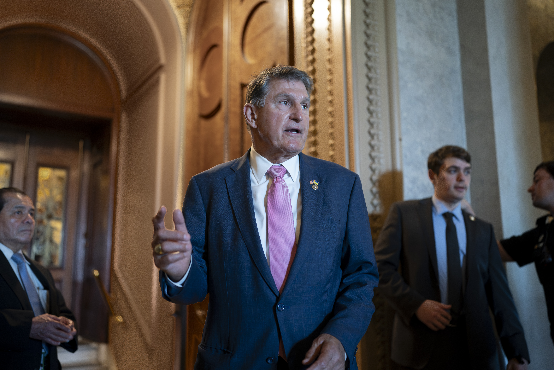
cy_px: 185
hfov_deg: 54.4
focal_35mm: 35
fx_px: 539
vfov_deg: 37.9
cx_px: 277
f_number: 1.4
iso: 4000
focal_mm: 35
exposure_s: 1/400
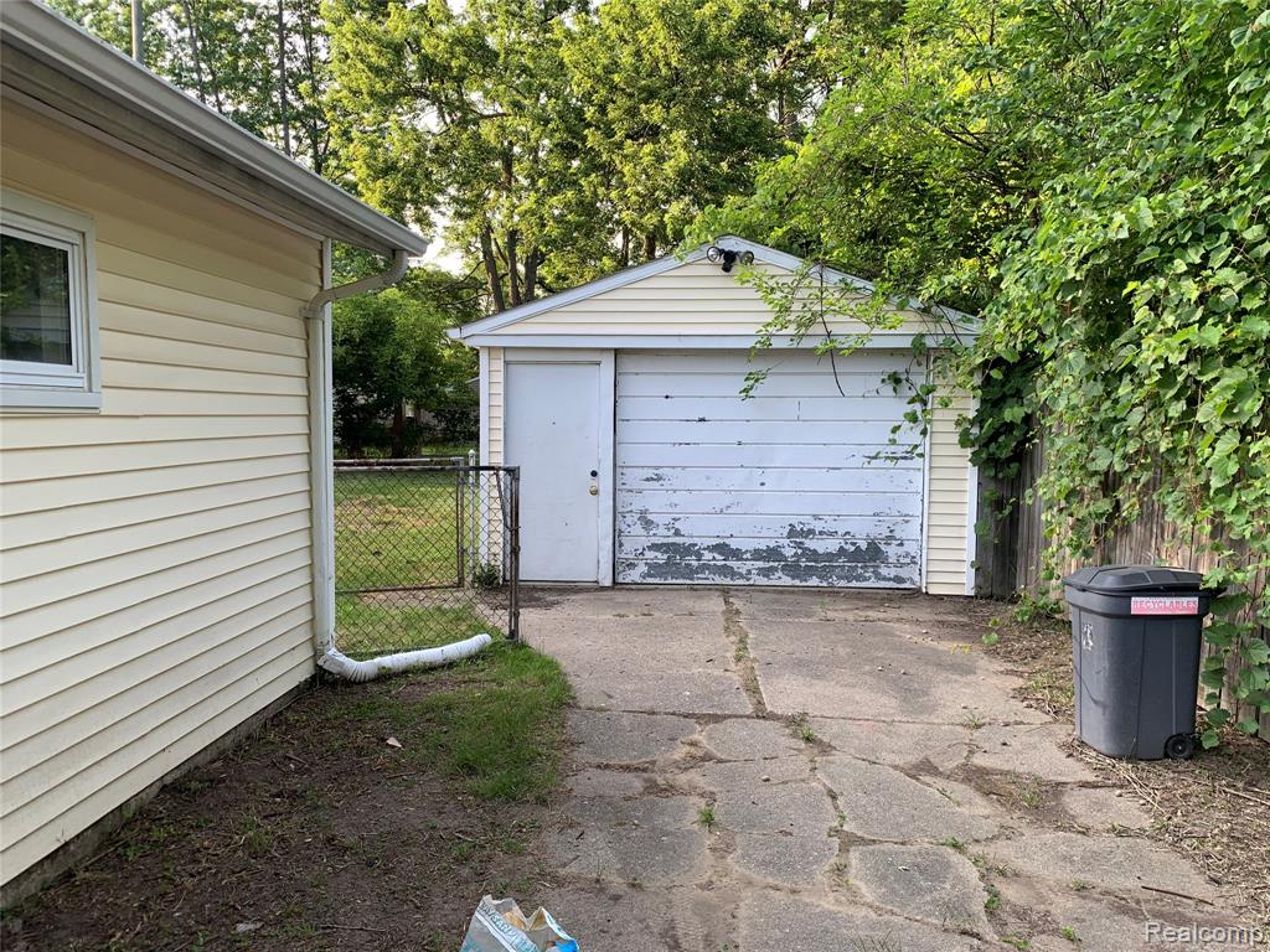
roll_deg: -1.6
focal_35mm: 26
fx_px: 954
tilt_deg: -3.9
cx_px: 635
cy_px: 476
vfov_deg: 53.1
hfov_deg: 67.3
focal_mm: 4.25
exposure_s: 1/229
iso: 25
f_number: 1.8
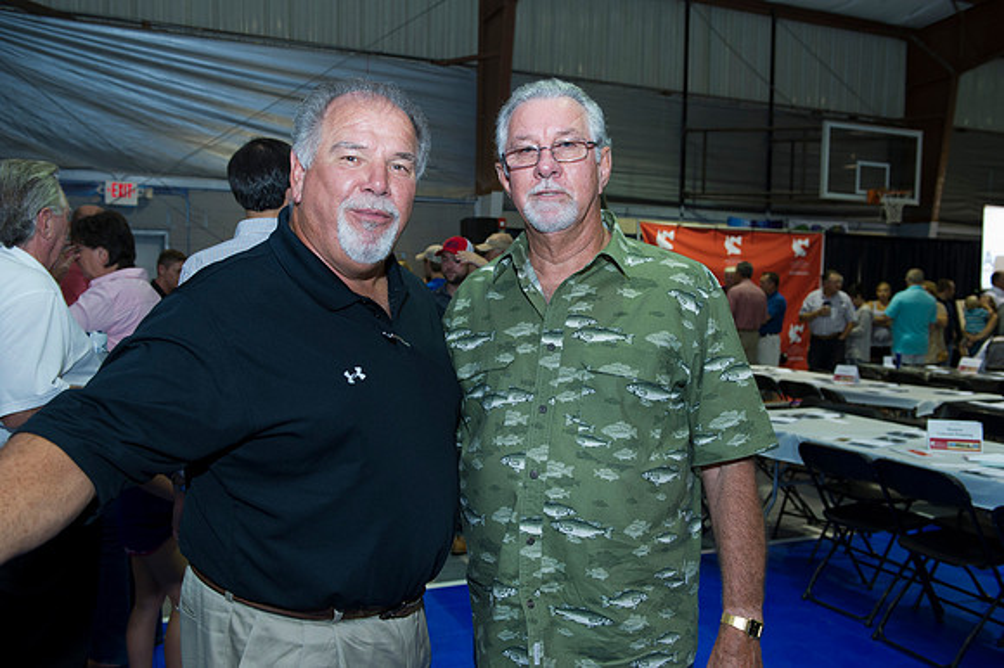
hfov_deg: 58.7
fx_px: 892
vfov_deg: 41.1
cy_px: 334
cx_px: 502
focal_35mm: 32
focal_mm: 32
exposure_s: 1/60
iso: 1250
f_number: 5
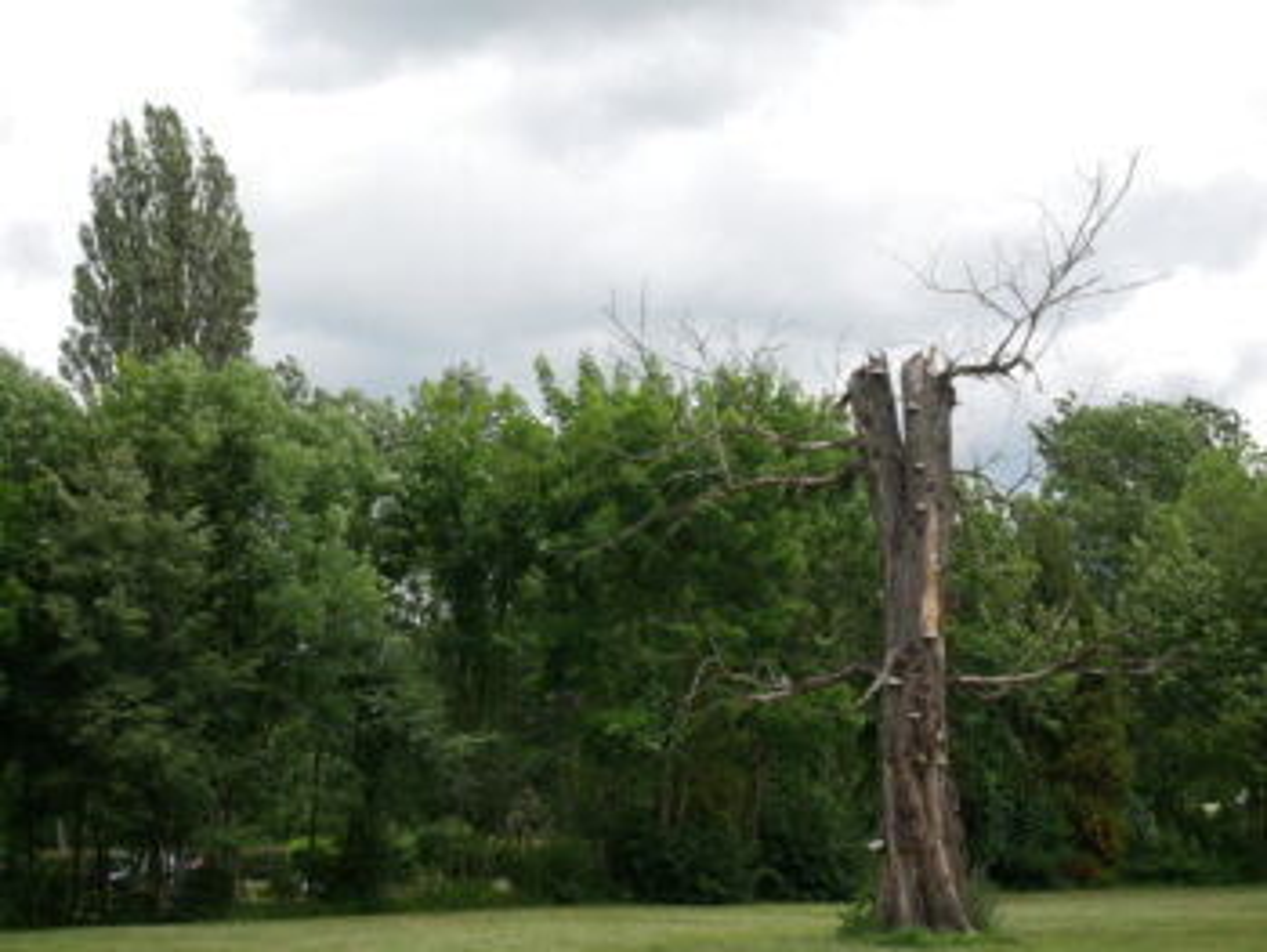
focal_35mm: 64
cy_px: 476
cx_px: 634
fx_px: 2344
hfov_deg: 30.2
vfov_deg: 23.0
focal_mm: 32
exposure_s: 1/400
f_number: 5.6
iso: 200
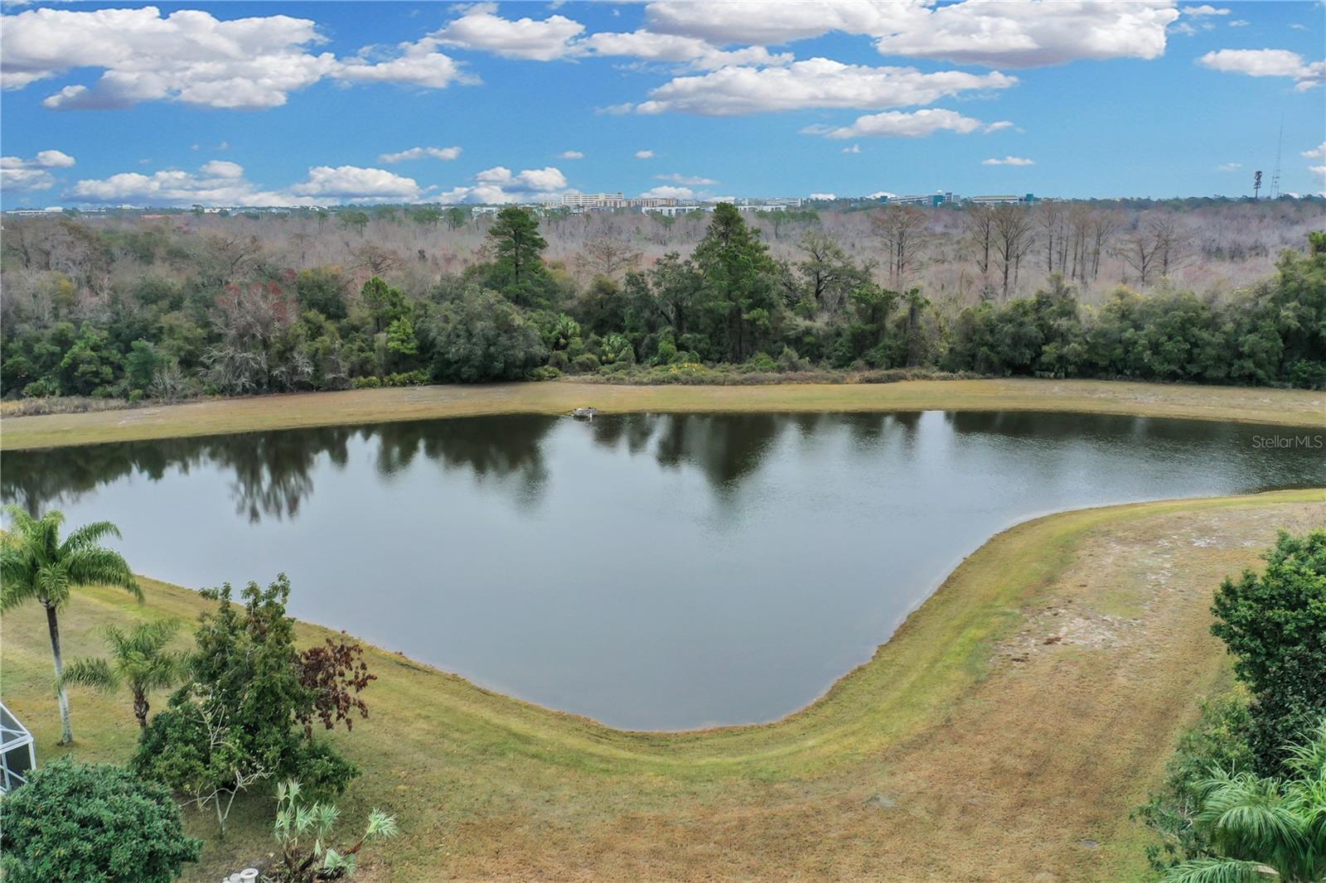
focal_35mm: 28
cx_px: 663
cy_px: 442
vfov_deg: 46.4
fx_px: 1031
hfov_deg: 65.5
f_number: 5.6
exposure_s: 1/320
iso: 100
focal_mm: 10.26
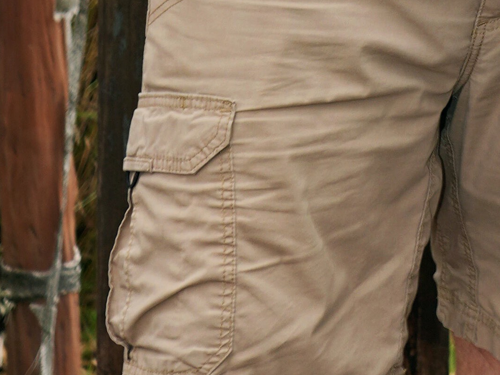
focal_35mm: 281
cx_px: 910
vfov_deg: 5.0
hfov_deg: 6.9
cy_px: -801
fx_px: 4059
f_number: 4.5
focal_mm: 52
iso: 100
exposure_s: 1/80
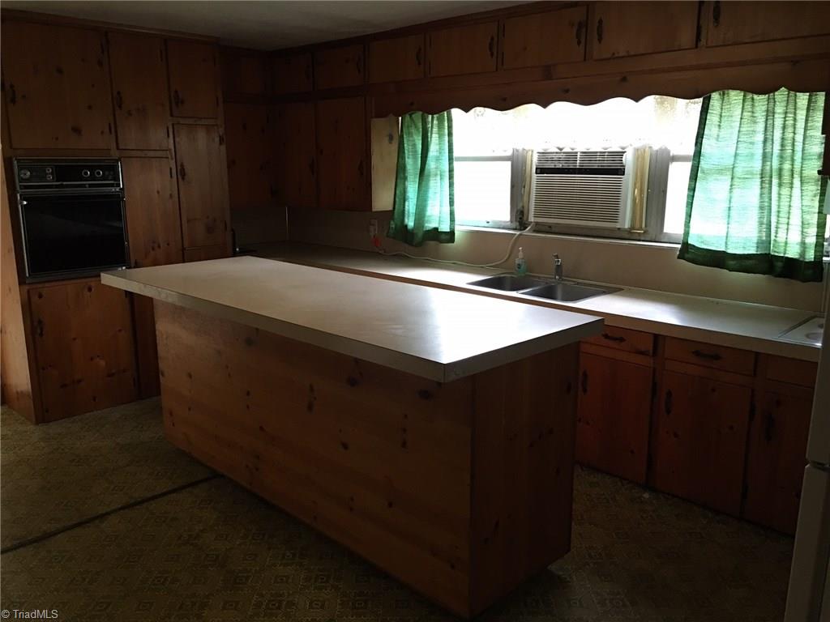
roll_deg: +0.5
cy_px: 311
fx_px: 695
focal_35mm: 29
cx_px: 415
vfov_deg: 48.2
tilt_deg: -11.2
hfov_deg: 61.7
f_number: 2.2
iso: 100
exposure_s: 1/10
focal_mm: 4.15
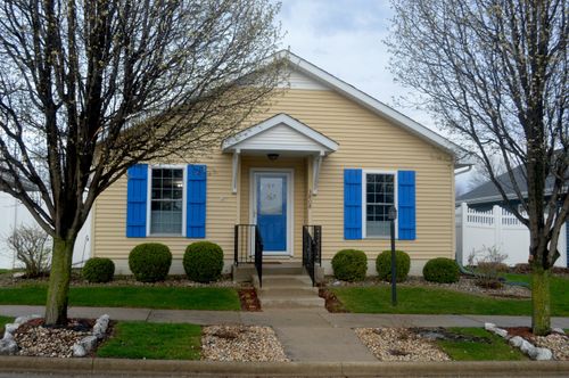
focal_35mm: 36
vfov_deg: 36.8
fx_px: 568
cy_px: 189
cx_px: 284
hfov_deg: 53.2
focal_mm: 24
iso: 360
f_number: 5.6
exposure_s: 1/125
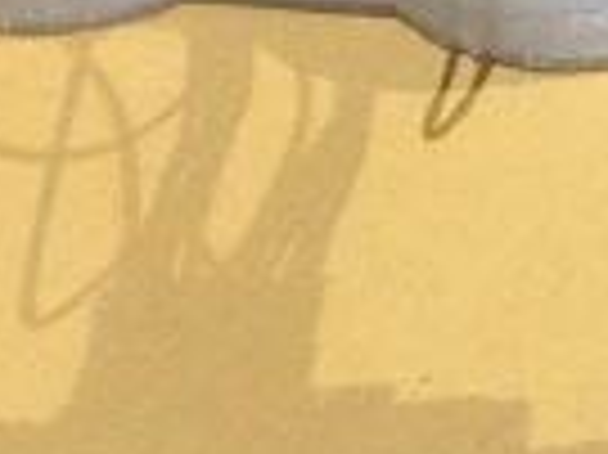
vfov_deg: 10.5
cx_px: 955
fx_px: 2439
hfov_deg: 13.3
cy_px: -99
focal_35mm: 139
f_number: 2.4
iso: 320
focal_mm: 4.28
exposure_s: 1/15
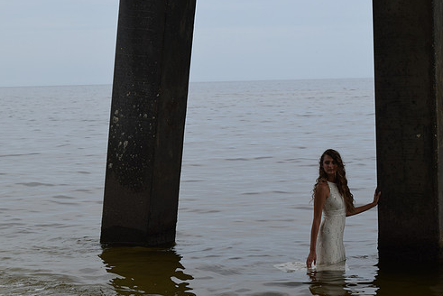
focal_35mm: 85
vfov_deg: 16.1
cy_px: 163
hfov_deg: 23.9
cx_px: 245
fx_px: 1047
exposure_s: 1/400
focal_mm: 48
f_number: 10
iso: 200
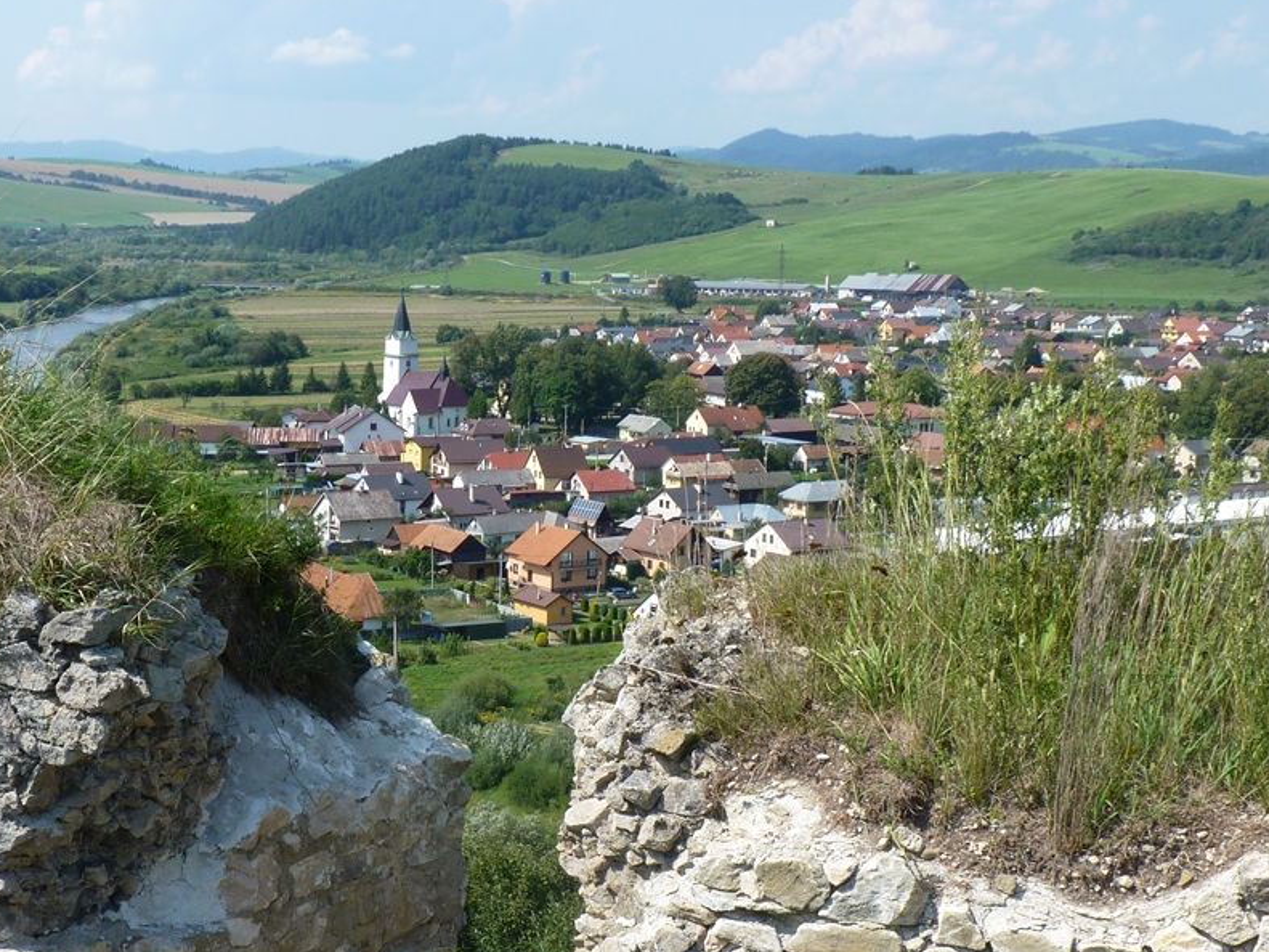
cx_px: 374
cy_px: 686
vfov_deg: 21.5
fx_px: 2492
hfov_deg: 28.3
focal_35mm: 68
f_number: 5.6
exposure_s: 1/250
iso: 80
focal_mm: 7.4
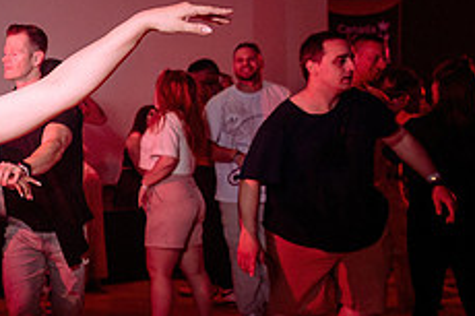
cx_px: -153
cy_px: 158
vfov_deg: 18.9
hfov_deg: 24.3
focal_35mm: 72
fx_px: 949
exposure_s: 1/100
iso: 1000
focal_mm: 24
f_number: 3.2
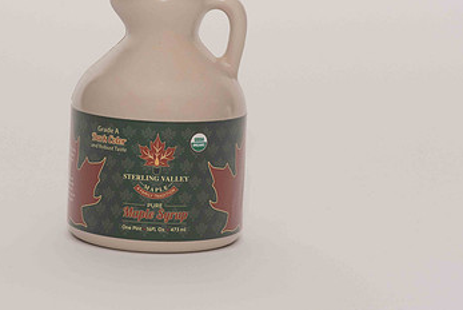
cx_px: 197
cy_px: 140
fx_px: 1828
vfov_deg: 9.7
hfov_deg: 14.4
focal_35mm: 142
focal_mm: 85
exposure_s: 1/100
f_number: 13
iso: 400
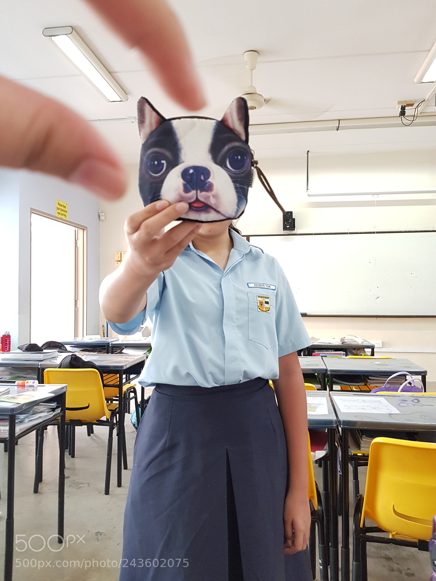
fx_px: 453
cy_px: 291
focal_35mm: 27
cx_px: 218
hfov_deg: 51.4
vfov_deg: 65.3
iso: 200
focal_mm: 4.2
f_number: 1.7
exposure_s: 1/50
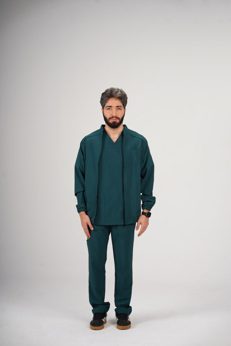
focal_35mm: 85
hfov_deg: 16.1
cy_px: 173
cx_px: 116
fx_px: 818
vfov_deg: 23.9
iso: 125
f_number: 5
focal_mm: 85
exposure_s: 1/160
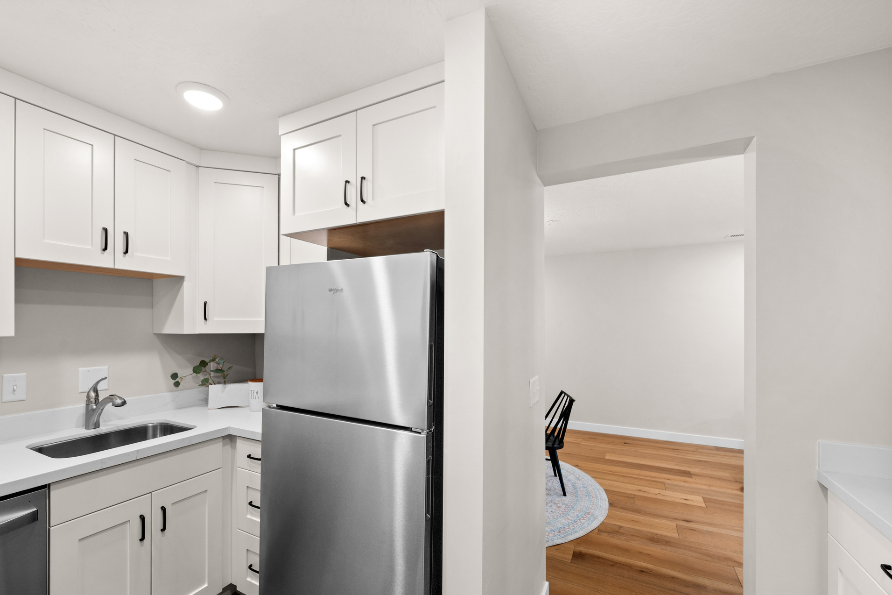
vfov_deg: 77.3
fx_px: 372
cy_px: 315
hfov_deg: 100.3
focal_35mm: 15
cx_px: 426
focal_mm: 14
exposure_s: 1/8
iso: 500
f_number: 7.1
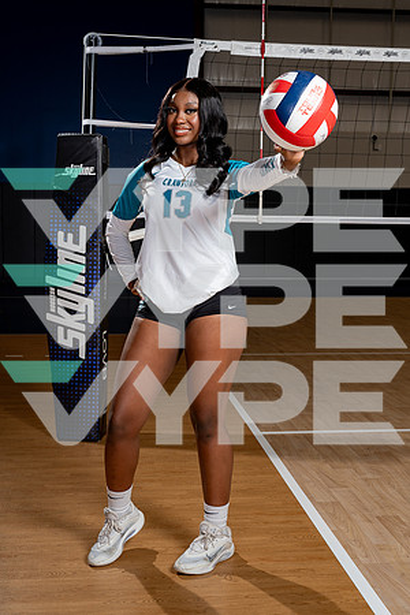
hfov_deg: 28.1
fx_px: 820
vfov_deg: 41.1
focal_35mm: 48
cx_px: 205
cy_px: 308
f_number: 8
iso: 100
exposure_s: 1/250
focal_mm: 48
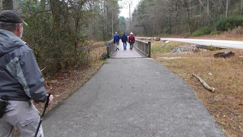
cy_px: 67
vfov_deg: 41.5
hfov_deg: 67.9
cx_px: 124
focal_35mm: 28
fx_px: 180
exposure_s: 1/160
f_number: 3.3
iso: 200
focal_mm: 4.3
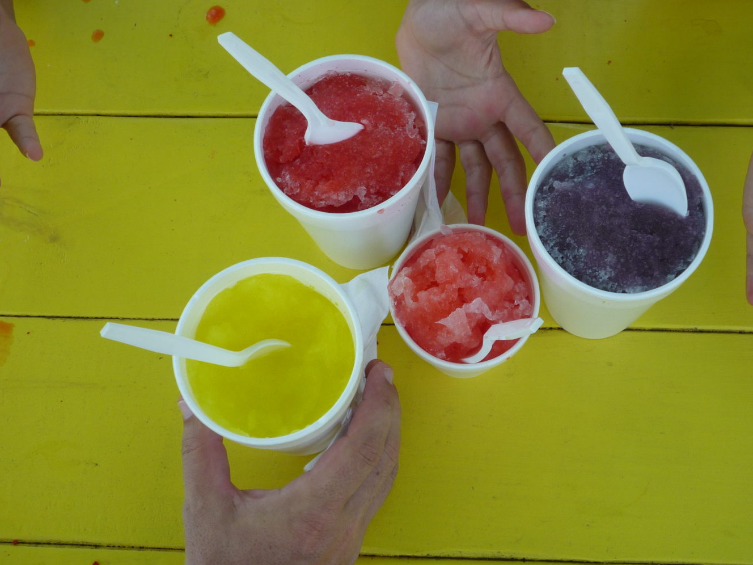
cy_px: 260
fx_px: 1153
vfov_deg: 27.5
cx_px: 420
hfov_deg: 36.1
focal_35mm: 53
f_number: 4.3
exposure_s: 1/250
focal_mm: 7.8
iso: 100
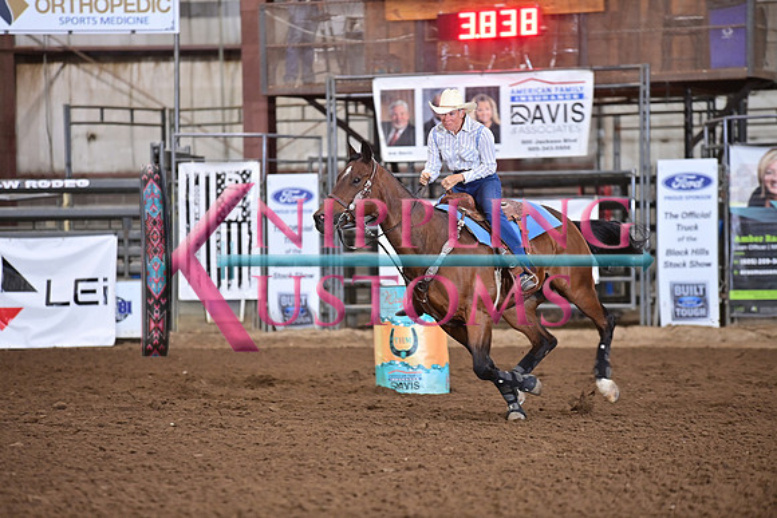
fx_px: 4317
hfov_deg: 10.3
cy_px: 259
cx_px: 388
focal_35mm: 200
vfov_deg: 6.9
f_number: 3.2
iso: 1600
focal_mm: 200
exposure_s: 1/250
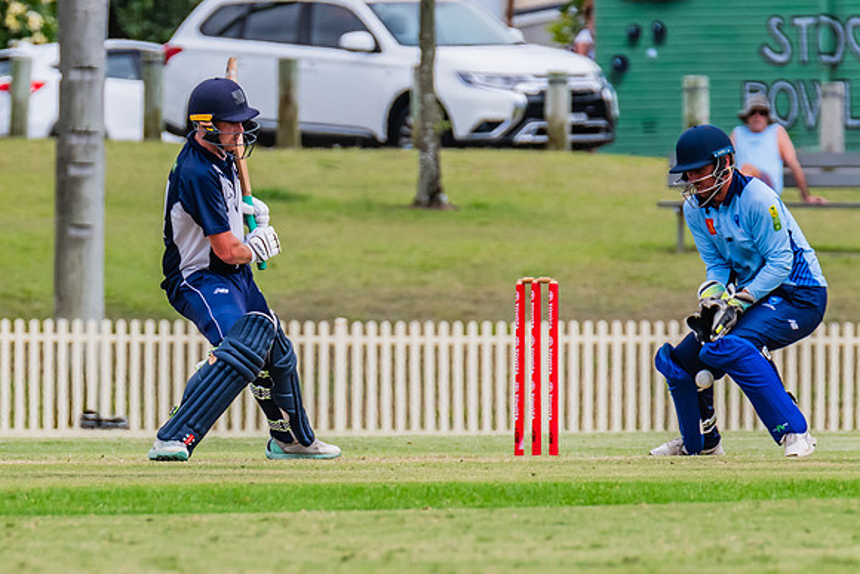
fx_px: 18258
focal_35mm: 764
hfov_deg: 2.7
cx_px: 188
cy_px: 273
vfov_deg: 1.8
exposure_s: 1/2000
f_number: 8
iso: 800
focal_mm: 460
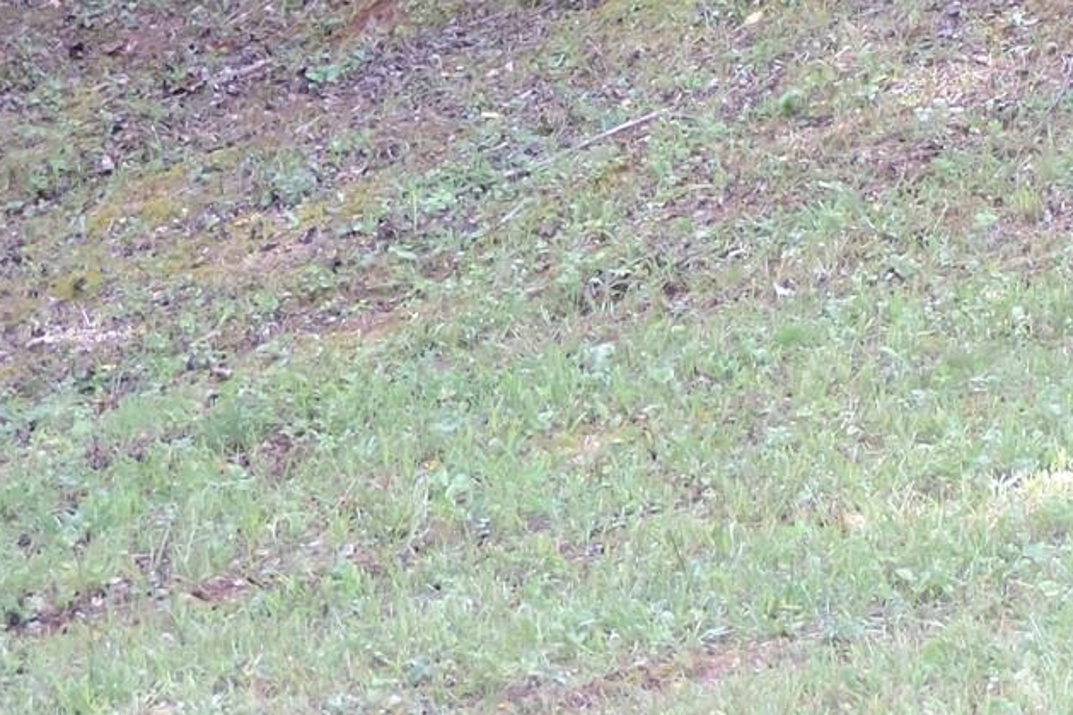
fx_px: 7568
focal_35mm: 254
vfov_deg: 5.4
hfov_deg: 8.1
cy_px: 80
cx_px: 919
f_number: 3.9
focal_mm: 13.4
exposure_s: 1/100
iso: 220
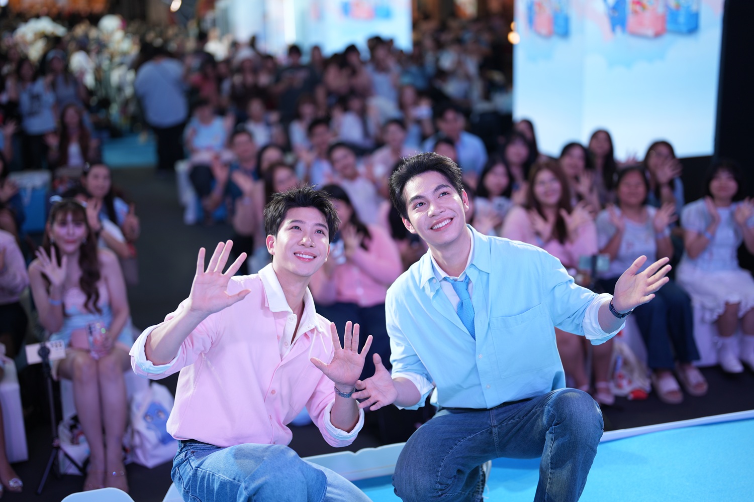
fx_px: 1047
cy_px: 251
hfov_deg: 39.6
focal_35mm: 50
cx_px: 377
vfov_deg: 27.0
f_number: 1.2
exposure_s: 1/160
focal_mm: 50
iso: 100
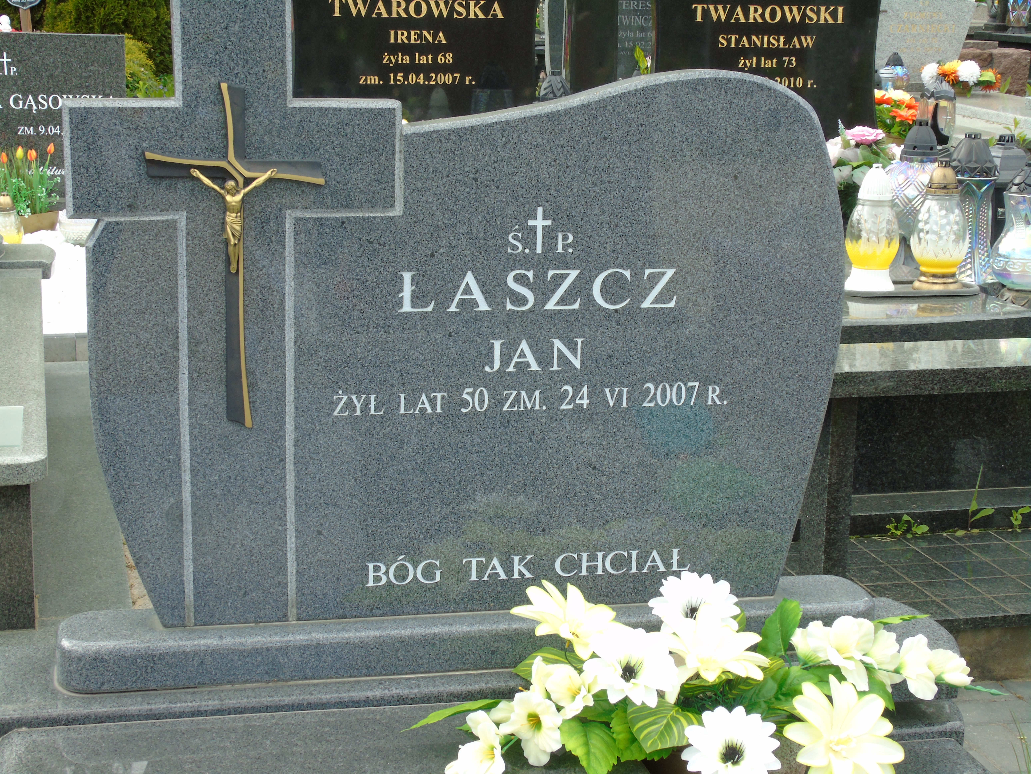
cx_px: 516
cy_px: 387
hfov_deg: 31.2
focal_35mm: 62
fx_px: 1847
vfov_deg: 23.7
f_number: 7.9
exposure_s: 1/30
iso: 80
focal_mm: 11
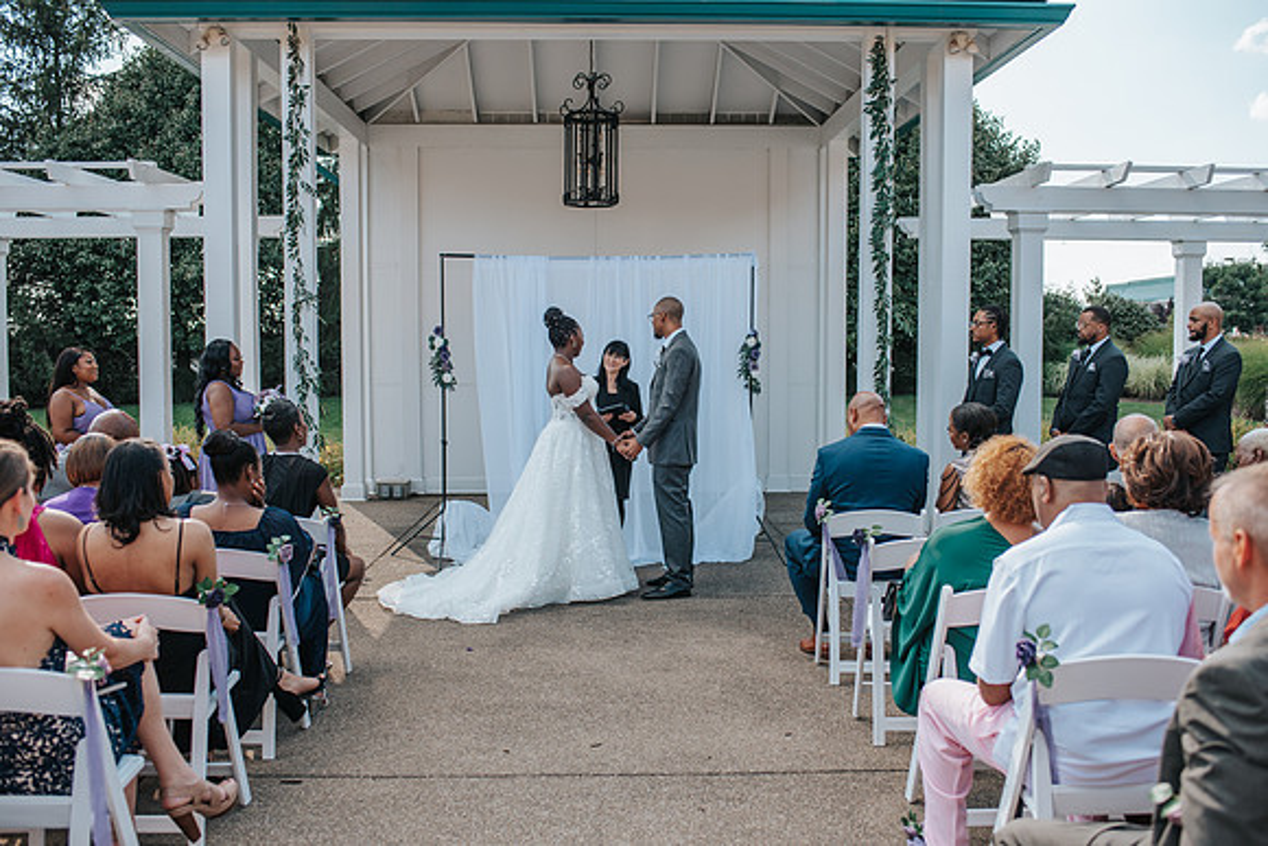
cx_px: 634
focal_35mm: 36
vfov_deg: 36.6
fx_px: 1278
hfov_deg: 52.8
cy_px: 423
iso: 160
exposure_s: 1/1250
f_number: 3.2
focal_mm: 35
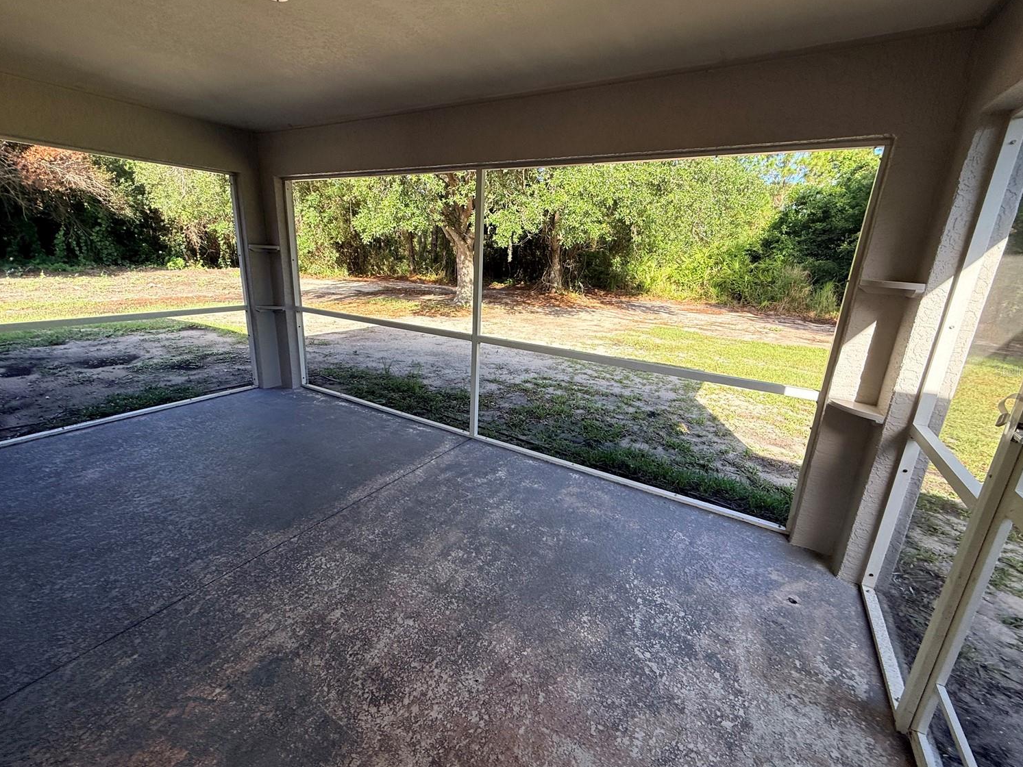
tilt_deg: -13.5
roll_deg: -2.4
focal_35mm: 15
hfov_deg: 98.2
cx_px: 511
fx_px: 443
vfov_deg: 81.7
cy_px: 371
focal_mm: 2.22
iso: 50
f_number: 2.2
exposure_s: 1/200
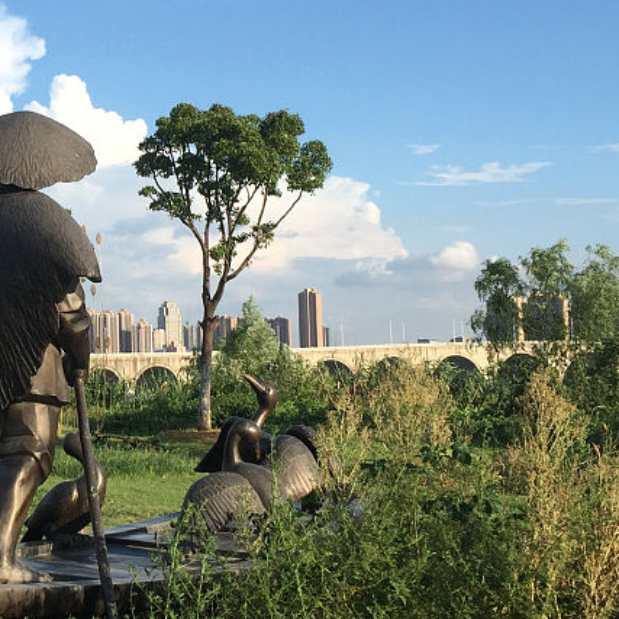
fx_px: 1457
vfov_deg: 23.9
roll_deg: +0.5
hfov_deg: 23.0
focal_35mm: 72
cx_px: -4
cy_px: 229
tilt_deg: +6.5
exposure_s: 1/1412
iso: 32
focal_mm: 4.15
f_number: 2.2
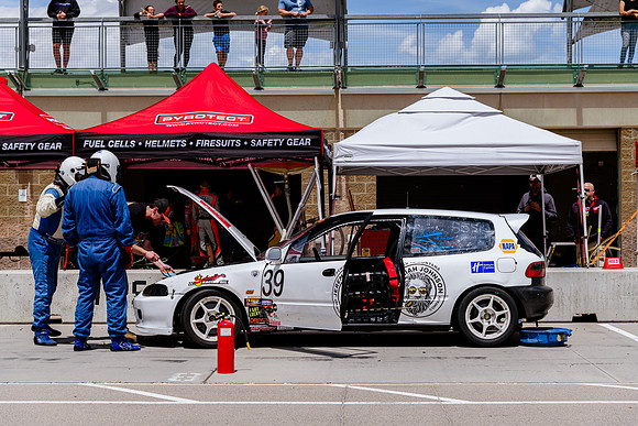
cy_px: 213
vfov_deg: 19.5
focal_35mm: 70
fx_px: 1241
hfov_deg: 28.8
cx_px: 319
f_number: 7.1
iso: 64
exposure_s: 1/320
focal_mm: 70
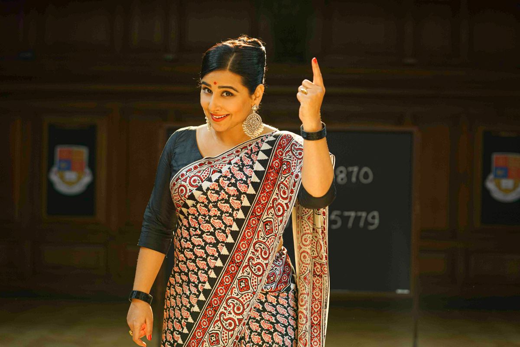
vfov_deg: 19.5
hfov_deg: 28.8
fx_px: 1011
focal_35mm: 70
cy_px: 174
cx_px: 260
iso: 1000
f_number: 3.2
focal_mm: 70
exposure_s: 1/125
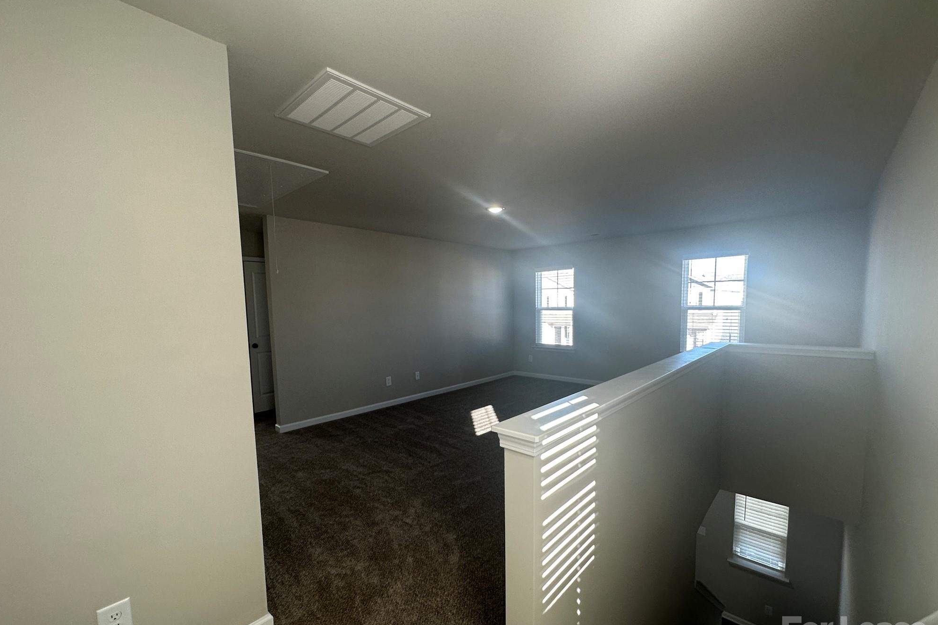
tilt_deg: -6.6
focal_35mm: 15
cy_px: 342
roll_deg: +0.6
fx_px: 391
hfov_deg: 100.4
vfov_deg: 77.1
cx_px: 480
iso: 80
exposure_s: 1/120
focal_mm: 2.22
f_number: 2.2
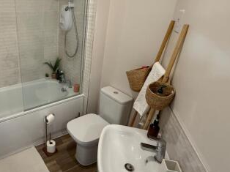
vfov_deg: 52.8
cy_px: 72
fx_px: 173
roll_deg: -0.5
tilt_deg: -22.6
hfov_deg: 63.6
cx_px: 59
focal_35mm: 26
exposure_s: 1/100
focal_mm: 2.22
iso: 250
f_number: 2.2
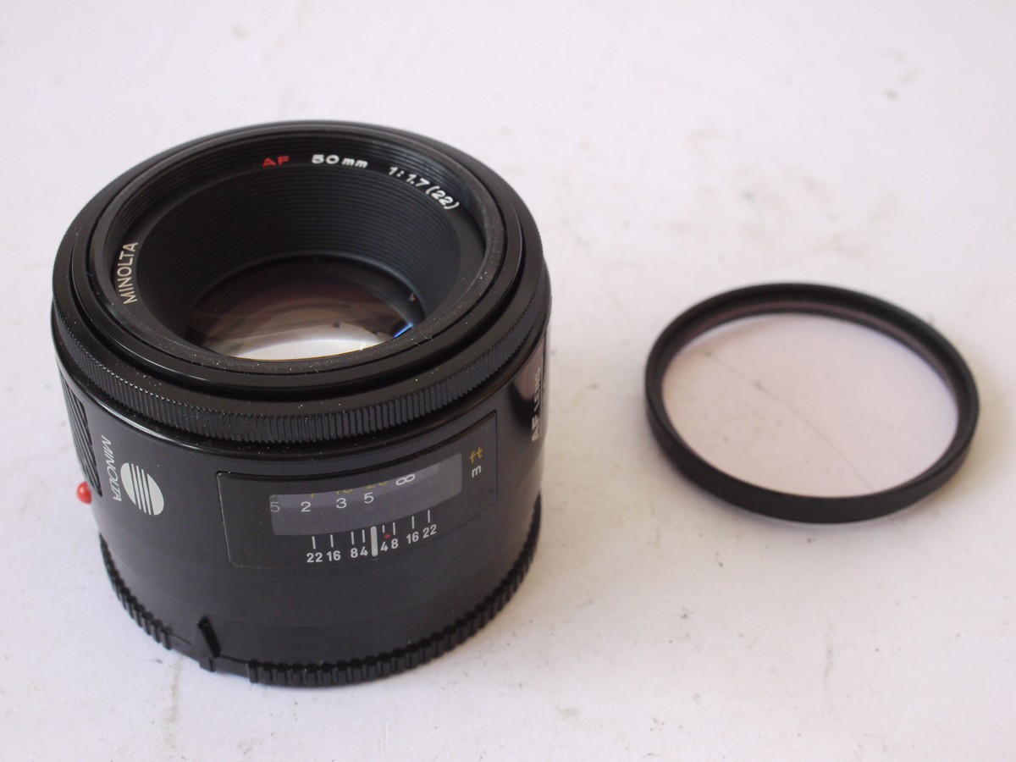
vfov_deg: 24.4
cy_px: 381
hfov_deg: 32.2
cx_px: 508
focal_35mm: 60
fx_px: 1761
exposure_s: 1/40
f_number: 9
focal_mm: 30
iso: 800
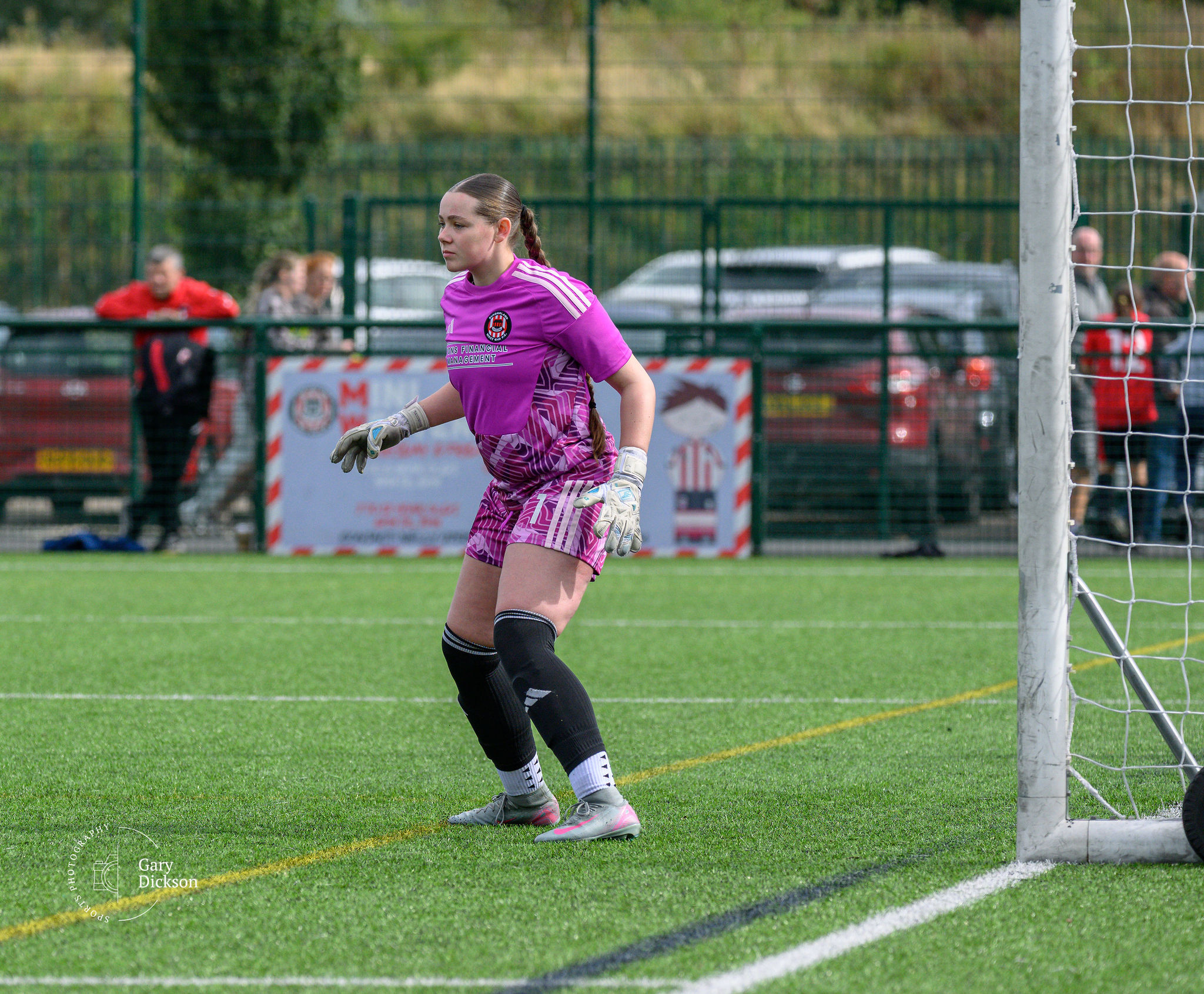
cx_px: 472
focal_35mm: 356
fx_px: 12838
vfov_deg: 4.4
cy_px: 470
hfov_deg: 5.4
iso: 720
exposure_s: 1/2000
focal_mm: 220
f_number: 5
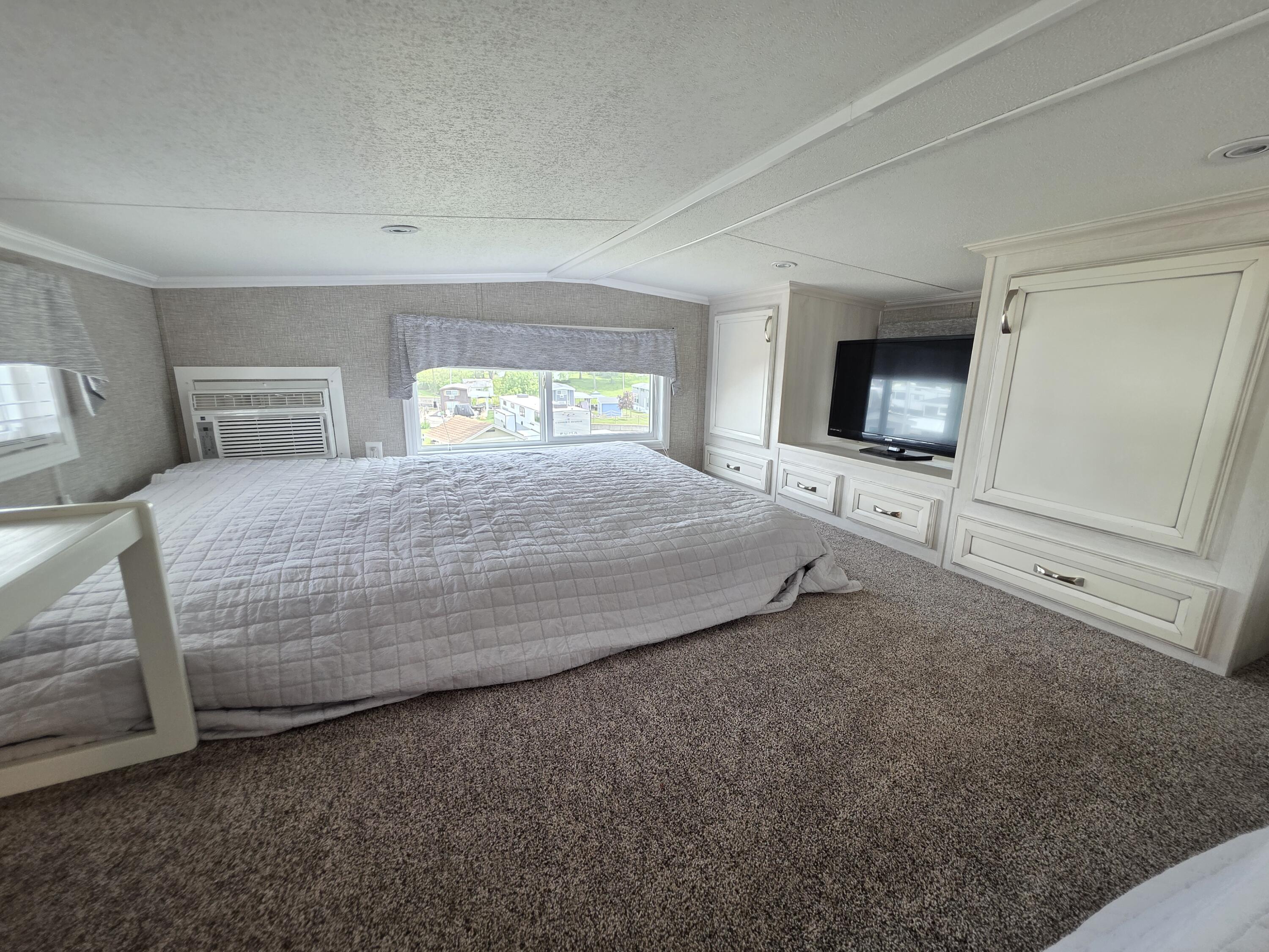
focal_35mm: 13
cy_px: 476
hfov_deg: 106.2
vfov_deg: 89.9
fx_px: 477
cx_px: 634
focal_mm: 2.2
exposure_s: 1/120
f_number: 1.9
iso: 200
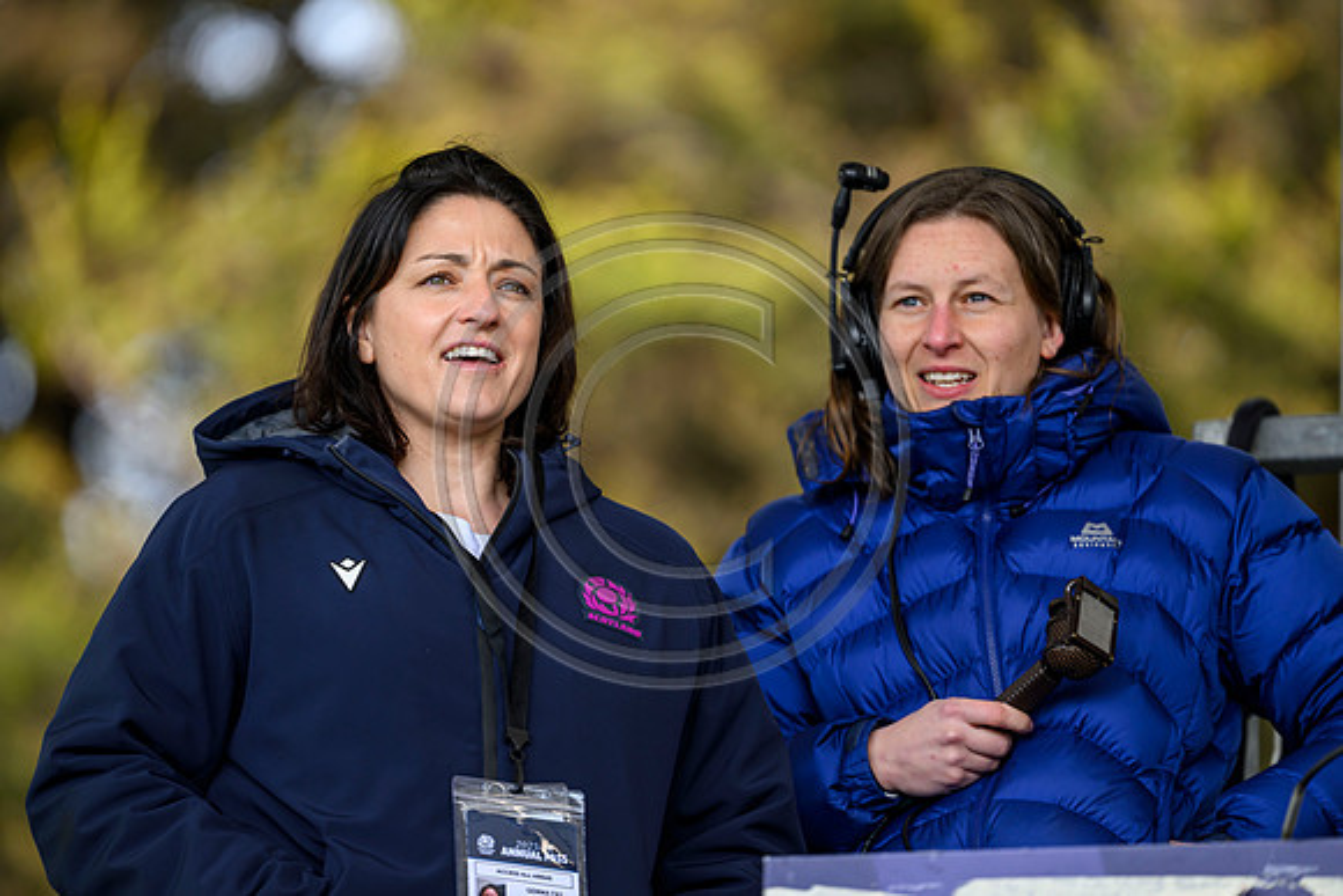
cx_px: 672
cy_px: 448
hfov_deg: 5.2
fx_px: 14925
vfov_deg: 3.4
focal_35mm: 400
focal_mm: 400
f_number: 3.2
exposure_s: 1/1000
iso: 500
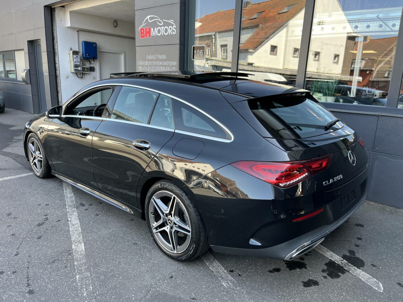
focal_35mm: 26
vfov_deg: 53.1
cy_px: 151
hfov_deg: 67.3
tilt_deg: -13.1
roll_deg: -2.3
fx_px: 303
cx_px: 202
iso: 40
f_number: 1.6
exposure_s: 1/178
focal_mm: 5.1
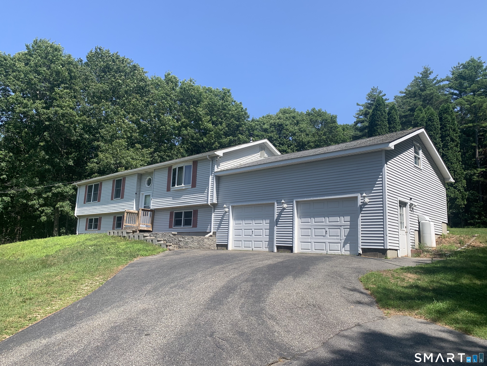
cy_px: 183
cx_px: 244
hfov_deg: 67.3
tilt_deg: +9.5
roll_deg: -1.2
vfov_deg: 53.1
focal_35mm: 26
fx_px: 366
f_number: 1.8
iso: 25
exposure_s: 1/1661
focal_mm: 4.25
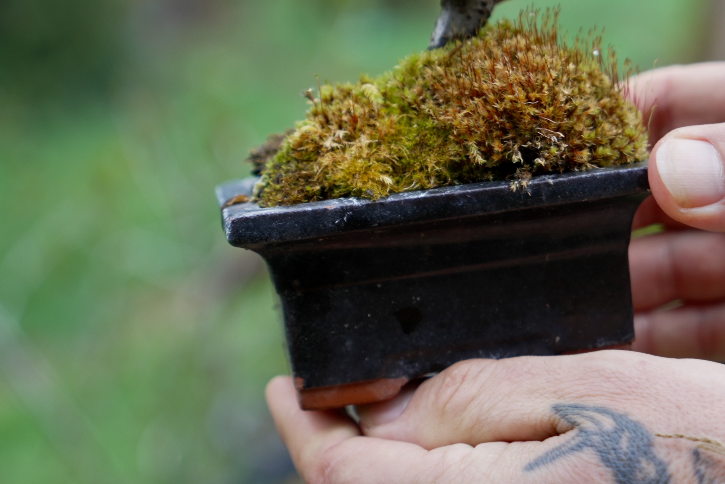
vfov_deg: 14.4
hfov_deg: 21.2
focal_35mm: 95
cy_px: 174
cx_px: 571
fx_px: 1914
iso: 160
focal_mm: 58
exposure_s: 1/100
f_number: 4
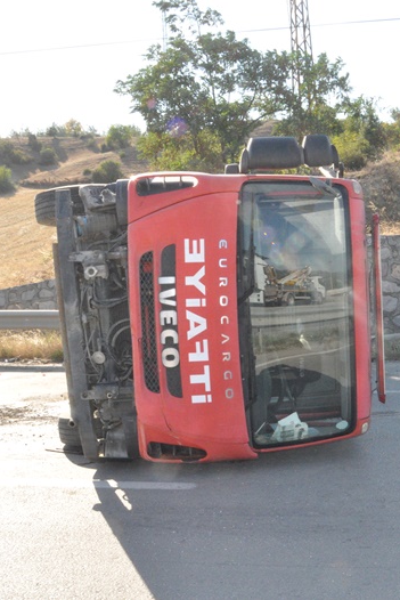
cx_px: 324
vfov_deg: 47.4
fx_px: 683
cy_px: 298
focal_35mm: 41
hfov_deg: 31.7
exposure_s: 1/200
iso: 2000
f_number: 22
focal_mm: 18
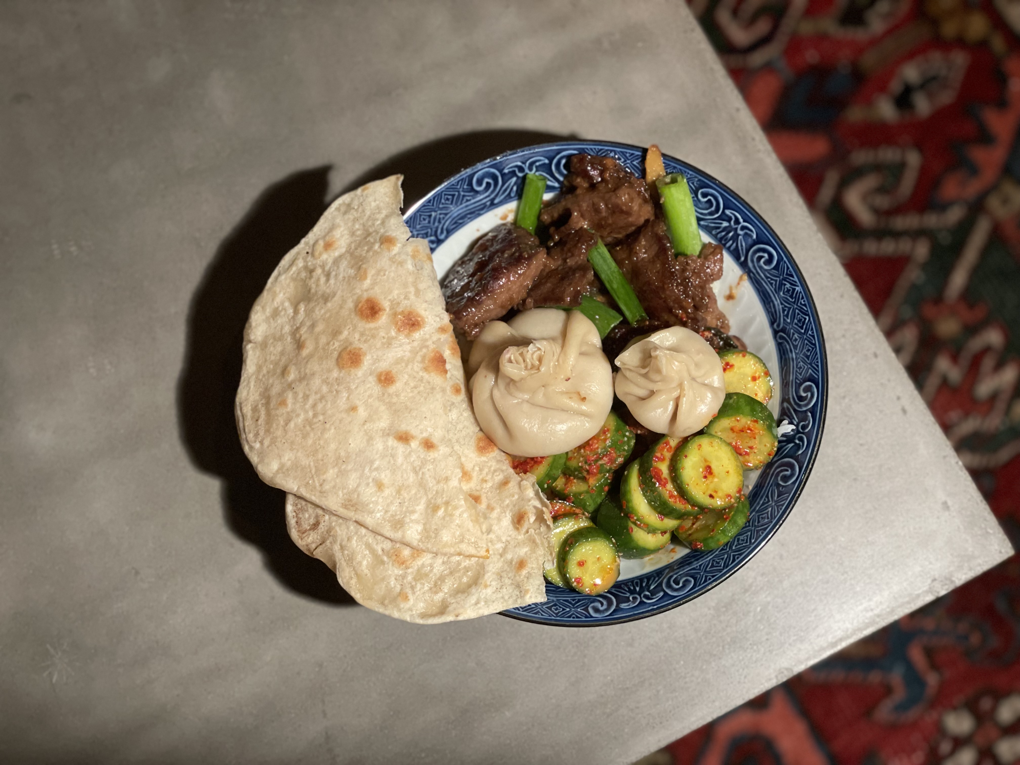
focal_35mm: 52
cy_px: 382
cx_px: 510
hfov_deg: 36.8
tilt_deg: -79.3
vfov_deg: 28.0
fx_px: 1532
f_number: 2
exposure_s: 1/40
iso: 200
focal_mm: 6
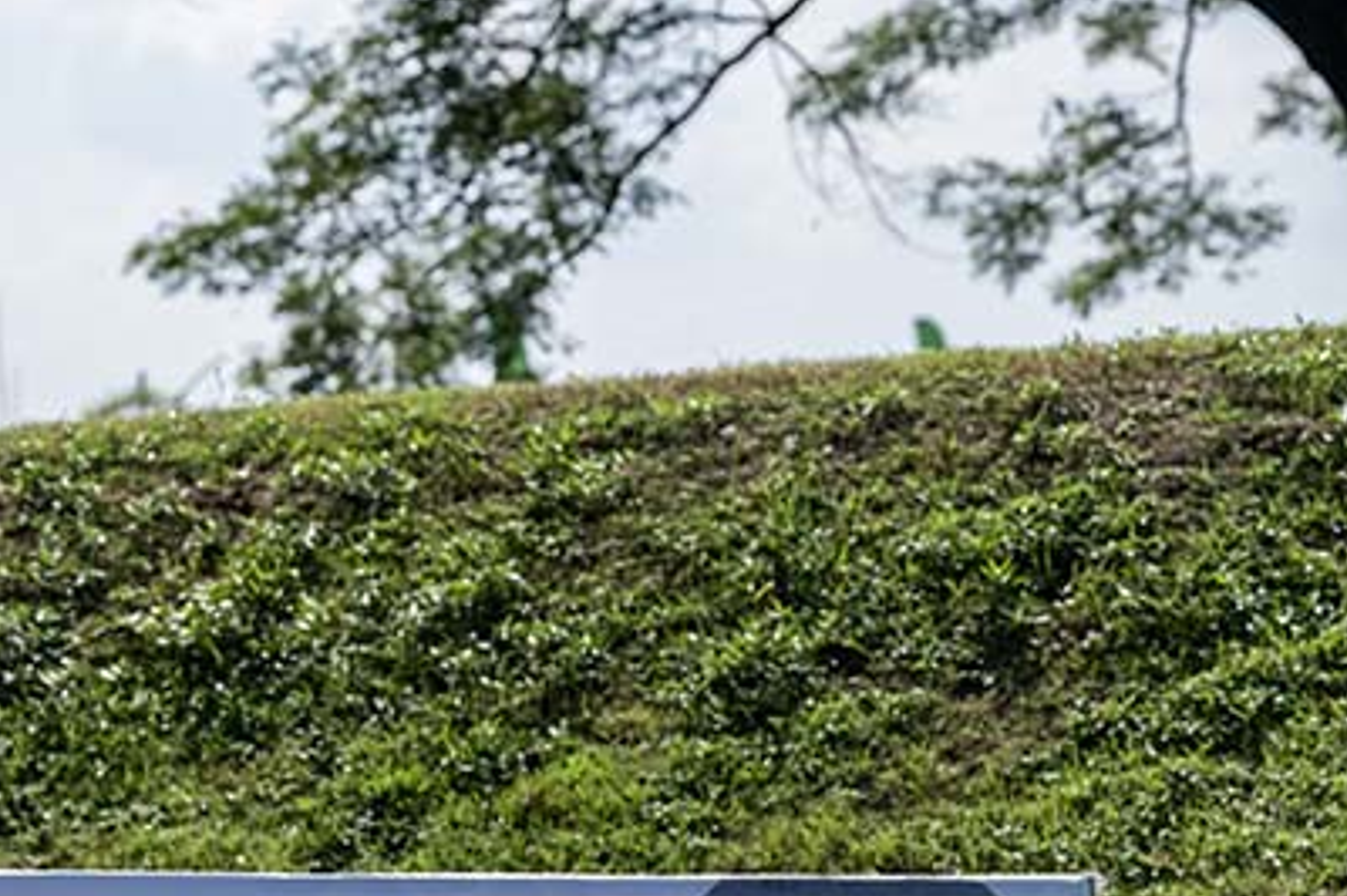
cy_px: 744
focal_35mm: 221
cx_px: 40
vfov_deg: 6.2
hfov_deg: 9.3
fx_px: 8262
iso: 450
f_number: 4.5
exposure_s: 1/5000
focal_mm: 92
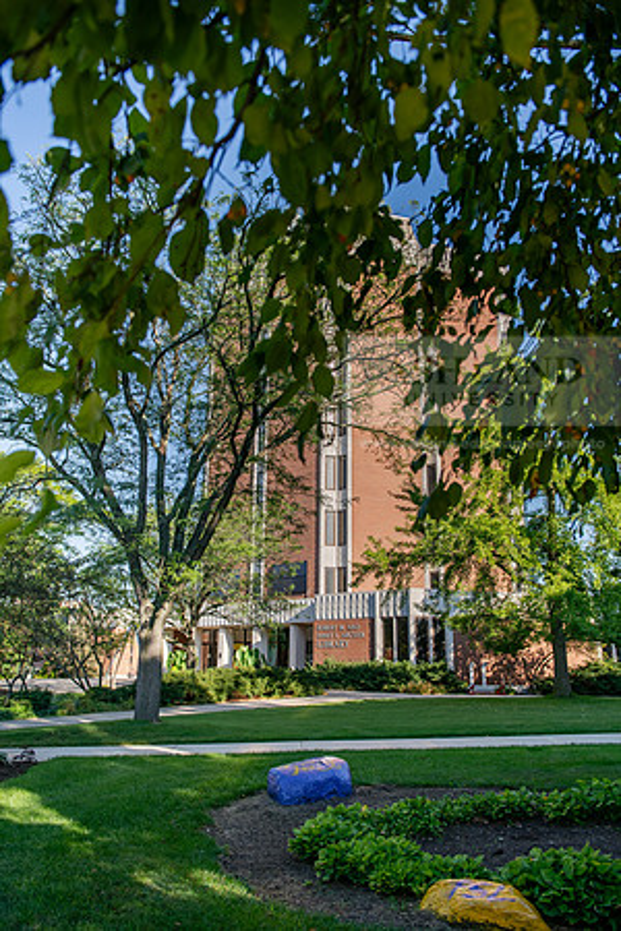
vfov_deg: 63.7
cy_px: 466
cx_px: 310
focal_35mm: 29
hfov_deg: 45.0
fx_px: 750
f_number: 4
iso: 100
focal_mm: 29
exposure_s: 1/640
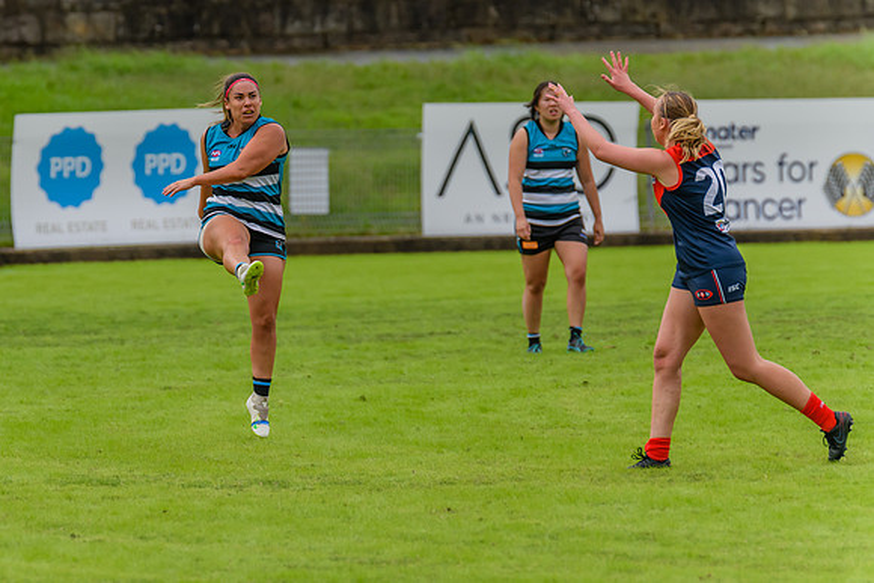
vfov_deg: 2.6
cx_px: 276
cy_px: 319
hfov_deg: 4.0
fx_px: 12628
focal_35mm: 520
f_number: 6.3
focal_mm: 380
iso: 800
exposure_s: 1/2000
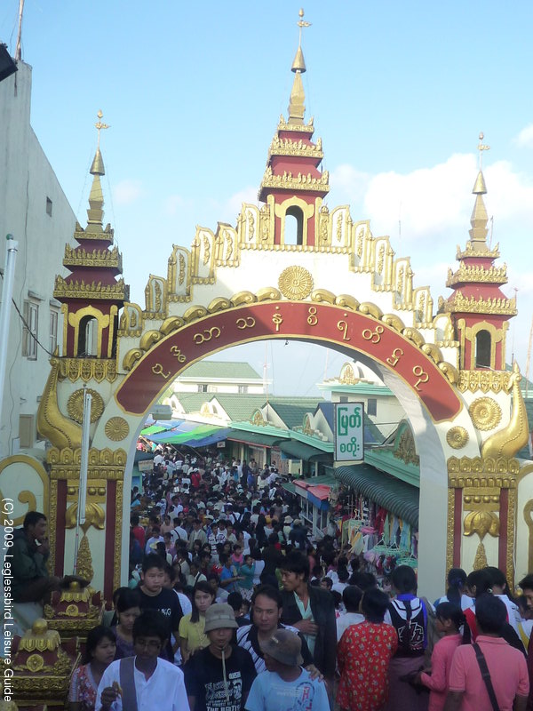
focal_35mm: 39
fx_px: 801
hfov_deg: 36.8
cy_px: 356
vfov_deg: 47.9
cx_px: 266
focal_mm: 4.9
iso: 160
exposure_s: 1/500
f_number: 3.5
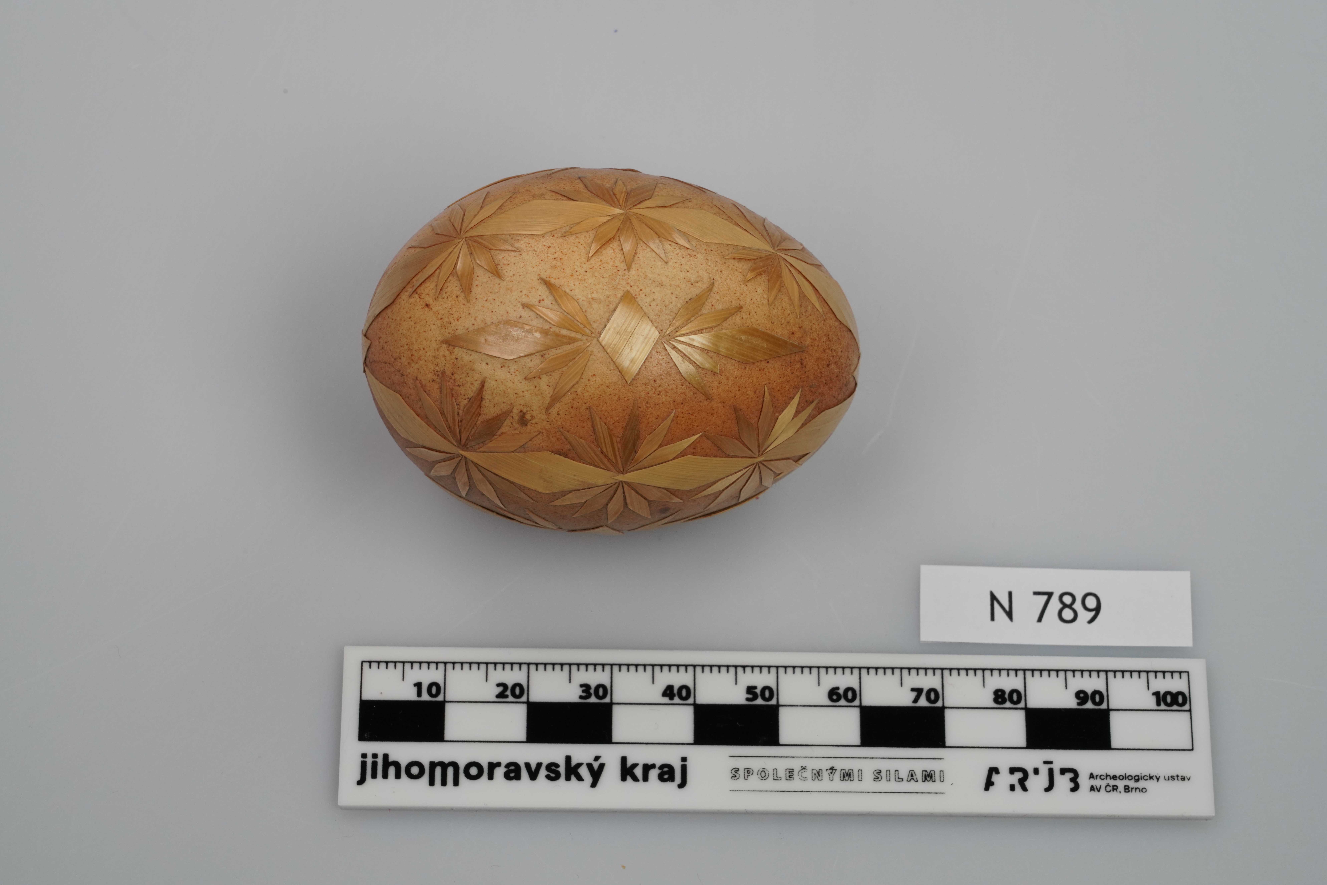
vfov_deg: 13.8
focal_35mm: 99
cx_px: 664
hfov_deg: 20.6
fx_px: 3650
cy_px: 442
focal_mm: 99
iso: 1000
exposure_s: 1/100
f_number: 22
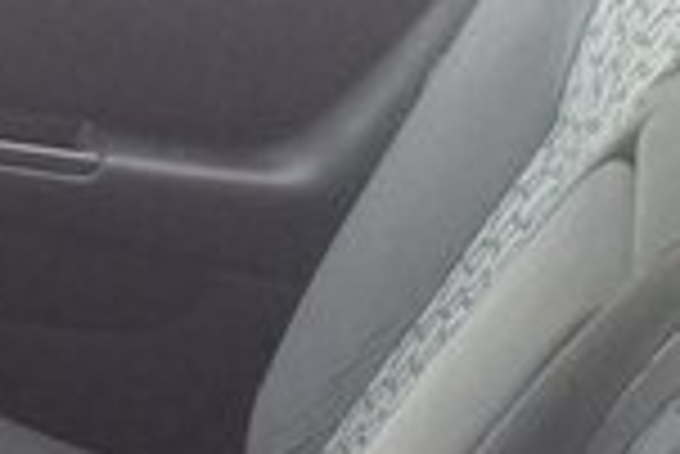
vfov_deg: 9.5
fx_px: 2666
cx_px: -419
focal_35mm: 141
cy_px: 645
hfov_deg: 13.5
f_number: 2.2
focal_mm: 3.3
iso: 100
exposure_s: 1/33
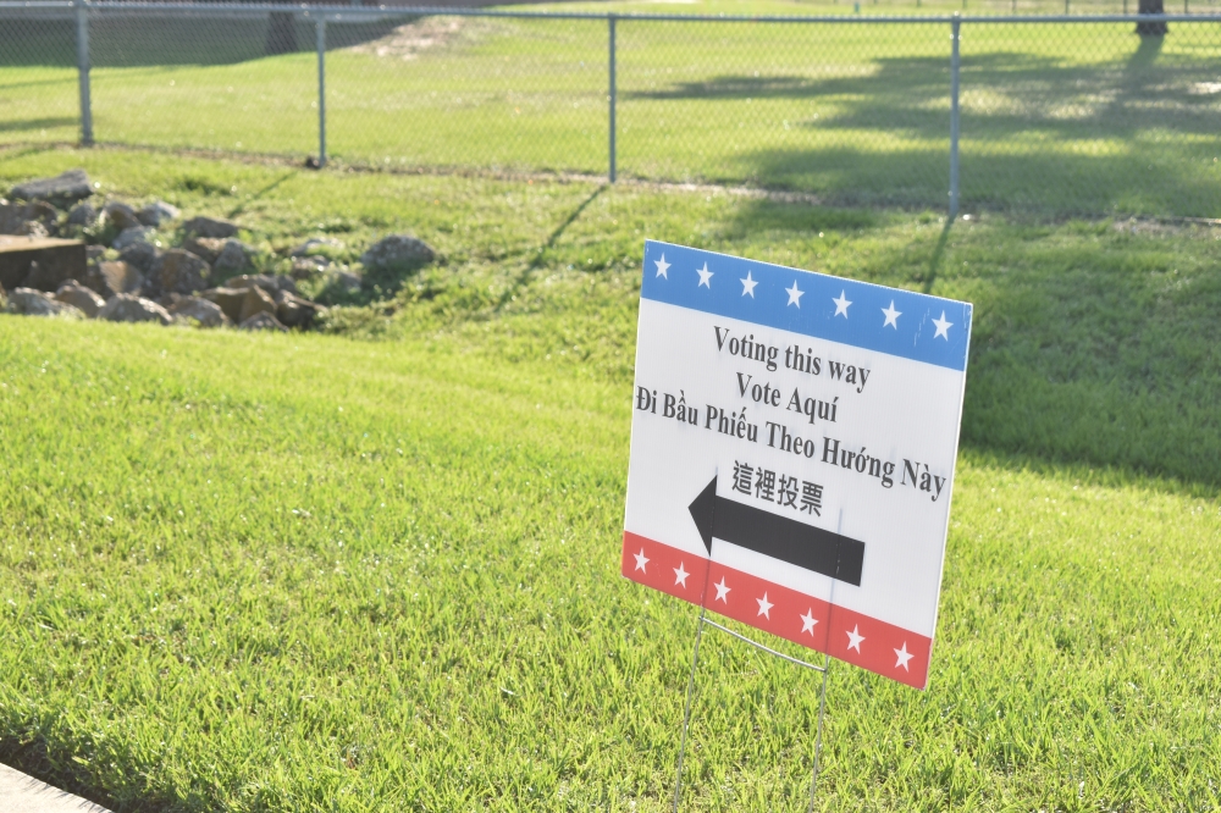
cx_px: 610
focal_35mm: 82
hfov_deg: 24.6
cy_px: 406
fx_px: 2797
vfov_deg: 16.5
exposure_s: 1/320
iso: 200
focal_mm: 55
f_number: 5.6
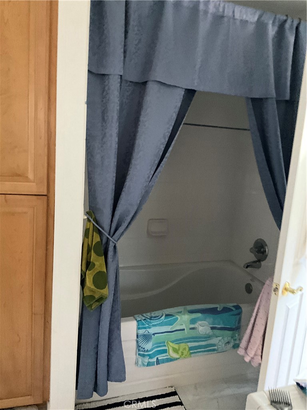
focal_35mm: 29
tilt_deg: -10.5
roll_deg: +1.1
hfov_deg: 48.2
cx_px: 154
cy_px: 205
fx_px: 343
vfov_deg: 61.7
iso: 640
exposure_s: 1/30
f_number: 1.8
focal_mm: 3
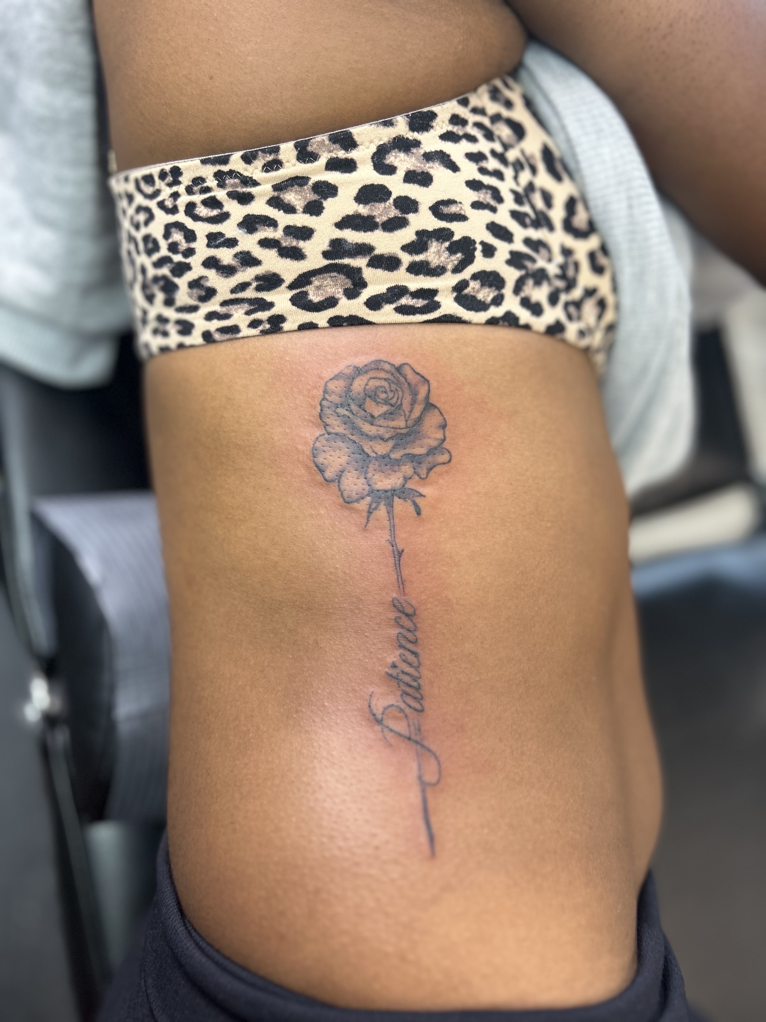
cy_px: 511
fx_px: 767
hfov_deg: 53.1
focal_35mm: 26
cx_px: 383
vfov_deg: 67.3
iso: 100
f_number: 1.5
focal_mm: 5.7
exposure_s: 1/60
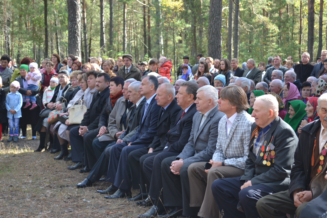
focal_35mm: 82
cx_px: 164
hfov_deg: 24.6
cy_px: 109
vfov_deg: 16.6
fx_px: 749
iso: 400
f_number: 5.6
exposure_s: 1/125
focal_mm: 55
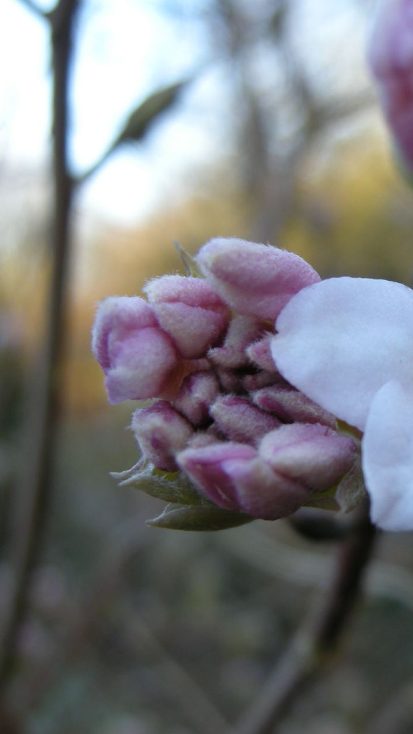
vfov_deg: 34.3
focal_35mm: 61
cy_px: 419
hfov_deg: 19.1
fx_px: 1188
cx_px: 426
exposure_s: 1/72.8
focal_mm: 7.5
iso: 64
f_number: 3
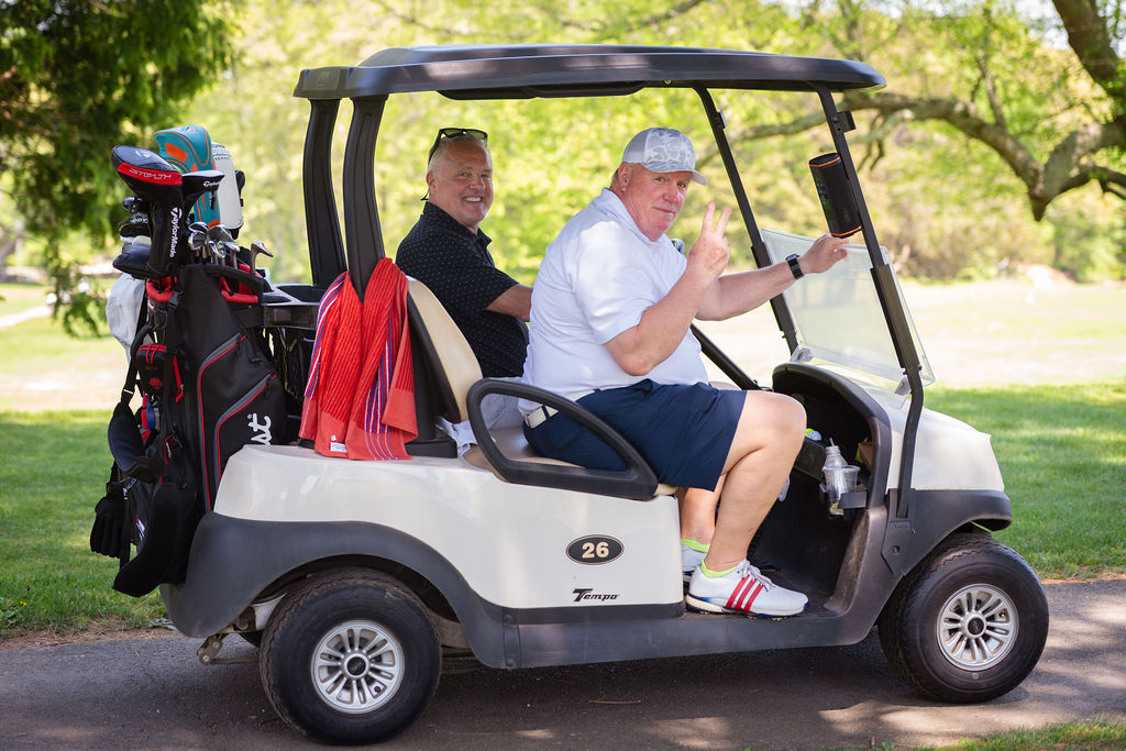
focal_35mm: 72
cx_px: 548
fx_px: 2246
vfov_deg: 19.0
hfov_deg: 28.1
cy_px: 366
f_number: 2.8
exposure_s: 1/160
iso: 160
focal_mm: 70
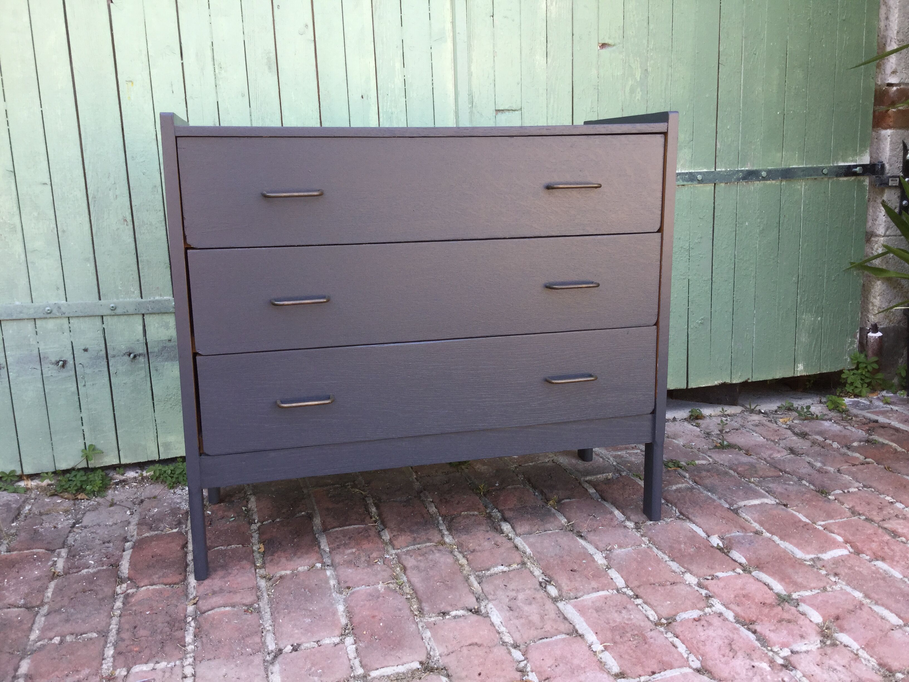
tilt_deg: -12.0
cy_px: 341
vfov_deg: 45.4
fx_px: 814
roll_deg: +1.3
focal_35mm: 31
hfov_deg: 58.4
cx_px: 454
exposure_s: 1/100
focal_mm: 3.3
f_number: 2.4
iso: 32
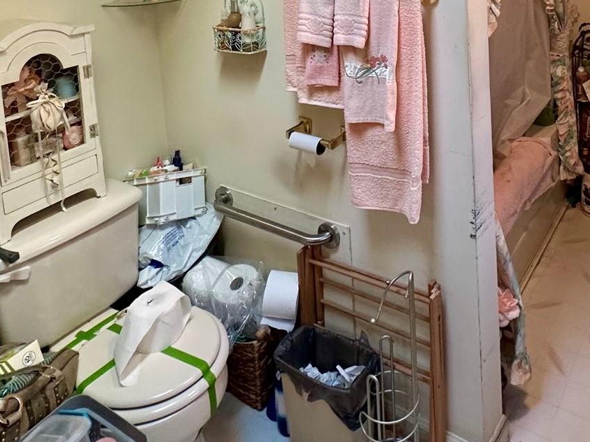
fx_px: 579
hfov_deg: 52.7
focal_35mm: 34
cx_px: 402
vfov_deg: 35.5
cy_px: -48
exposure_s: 1/60
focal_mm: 2.22
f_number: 2.2
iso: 200
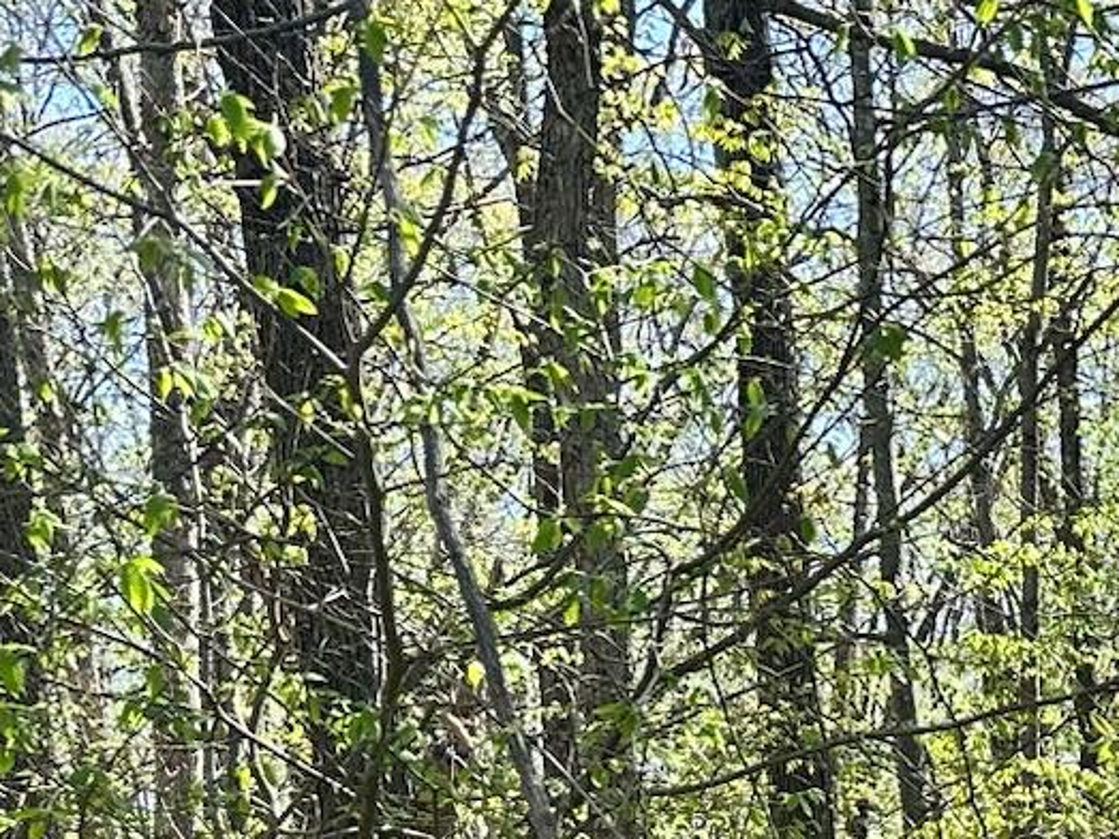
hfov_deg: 17.9
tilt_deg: -6.9
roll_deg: +1.6
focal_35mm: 94
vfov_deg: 14.3
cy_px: 1387
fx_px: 3038
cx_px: 1829
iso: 80
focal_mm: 6.86
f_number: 1.78
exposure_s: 1/1144
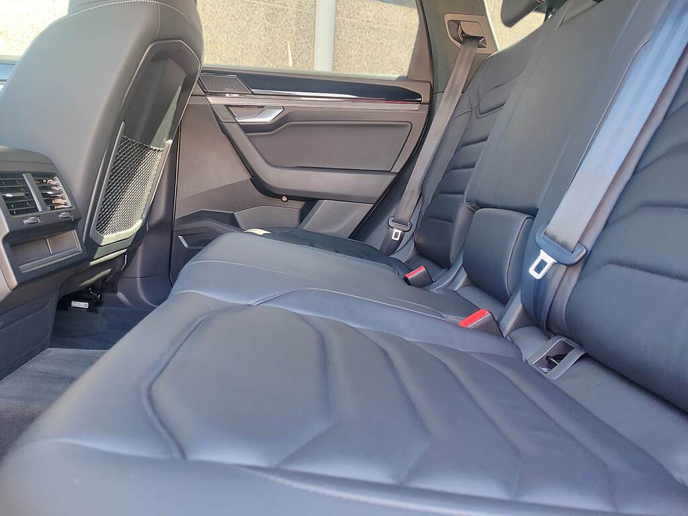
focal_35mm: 25
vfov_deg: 54.9
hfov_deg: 69.4
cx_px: 344
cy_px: 258
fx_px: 497
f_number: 1.89
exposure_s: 1/50
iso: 204
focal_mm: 5.95
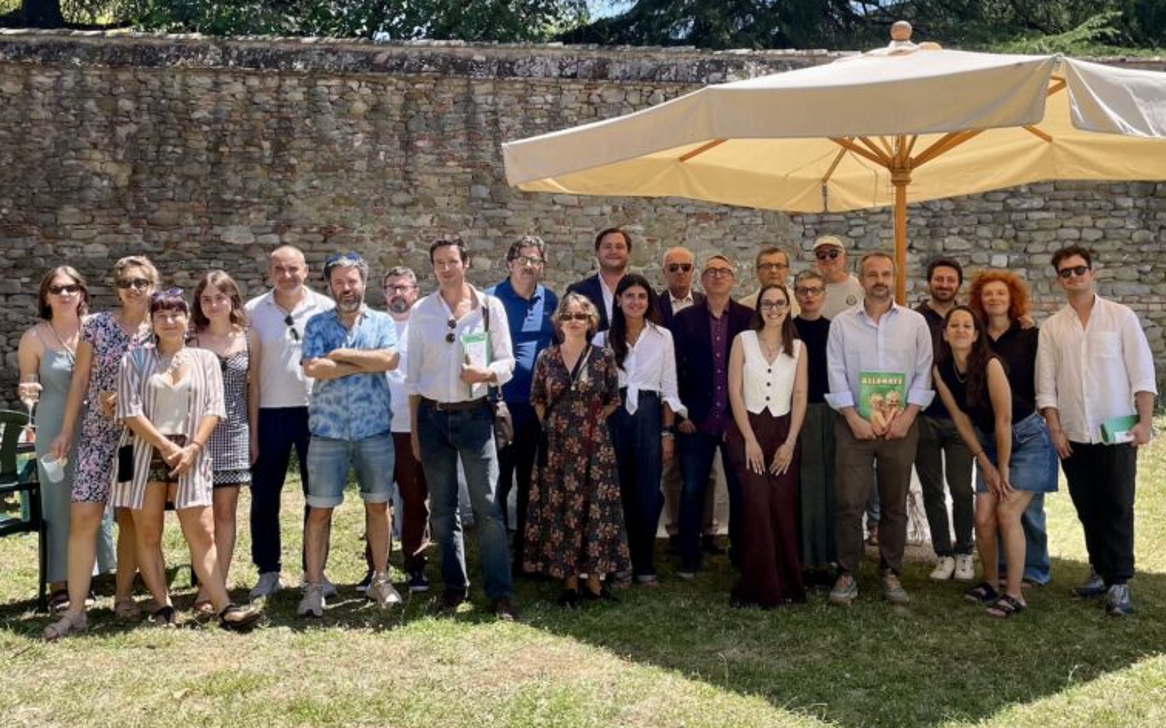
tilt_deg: +2.7
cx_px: 583
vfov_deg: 44.3
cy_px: 293
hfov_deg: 66.5
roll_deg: +1.1
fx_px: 889
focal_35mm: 28
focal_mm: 4.2
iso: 32
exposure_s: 1/1289
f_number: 1.6
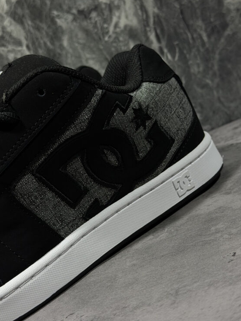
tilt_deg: -11.3
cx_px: 116
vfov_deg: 36.8
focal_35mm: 52
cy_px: 168
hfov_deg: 28.0
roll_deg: +25.4
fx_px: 482
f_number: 1.78
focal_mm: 6.76
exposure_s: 1/40
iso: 400
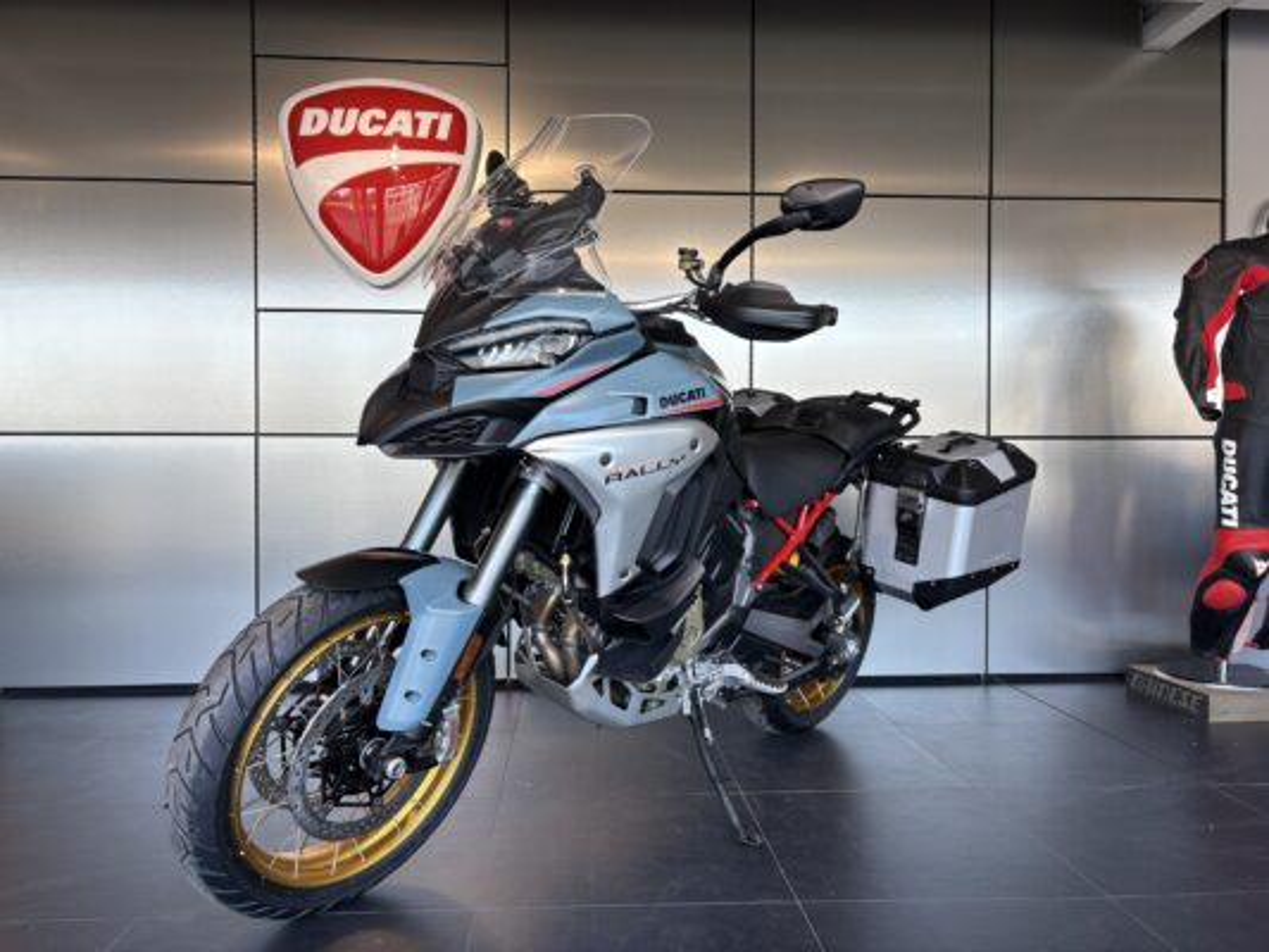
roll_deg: +0.3
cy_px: 476
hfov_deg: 67.3
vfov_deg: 53.1
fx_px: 953
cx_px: 634
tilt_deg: +0.0
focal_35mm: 26
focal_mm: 5.96
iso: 40
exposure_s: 1/100
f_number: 1.6
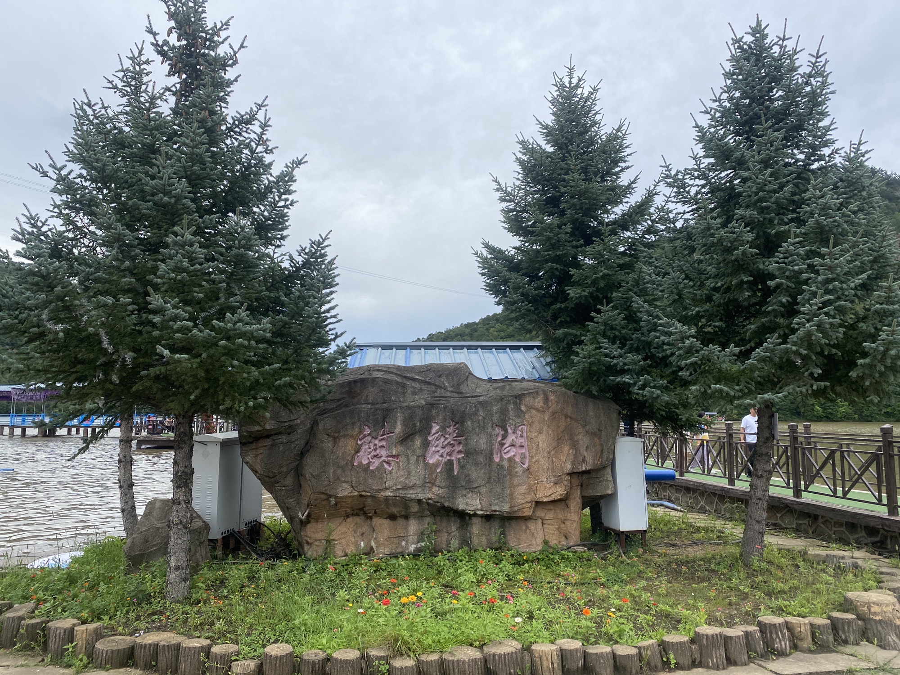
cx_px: 450
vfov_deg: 53.1
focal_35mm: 26
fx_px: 676
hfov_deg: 67.3
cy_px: 338
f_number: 1.8
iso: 32
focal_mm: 4.25
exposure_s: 1/2463
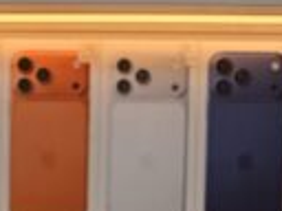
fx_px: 766
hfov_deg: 20.8
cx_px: 107
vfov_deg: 12.1
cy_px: 530
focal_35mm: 94
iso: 80
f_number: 1.78
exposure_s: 1/643
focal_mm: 6.76
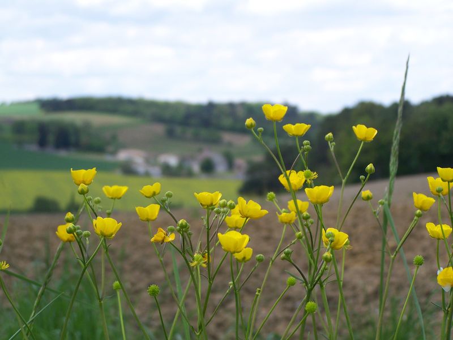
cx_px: 226
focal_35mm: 105
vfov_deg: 14.1
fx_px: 1375
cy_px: 170
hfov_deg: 18.7
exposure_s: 1/640
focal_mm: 17.5
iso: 80
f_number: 3.2
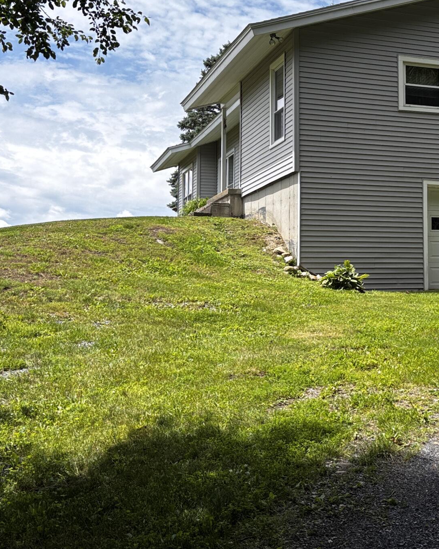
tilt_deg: +7.5
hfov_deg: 25.6
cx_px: 454
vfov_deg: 33.3
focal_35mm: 56
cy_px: 186
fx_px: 909
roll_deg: +0.2
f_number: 1.6
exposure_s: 1/2342
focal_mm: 5.96
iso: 50
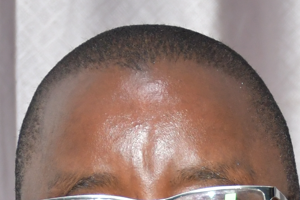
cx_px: 221
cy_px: 436
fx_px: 3234
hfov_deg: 5.3
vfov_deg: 3.5
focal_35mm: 388
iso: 800
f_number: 4.8
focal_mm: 50
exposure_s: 1/60
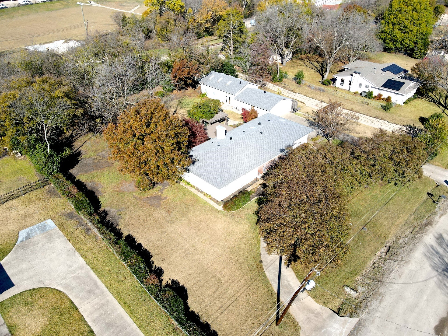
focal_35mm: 24
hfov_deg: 71.6
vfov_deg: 56.8
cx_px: 224
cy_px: 168
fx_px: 311
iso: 100
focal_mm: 4.5
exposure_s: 1/500
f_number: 2.8
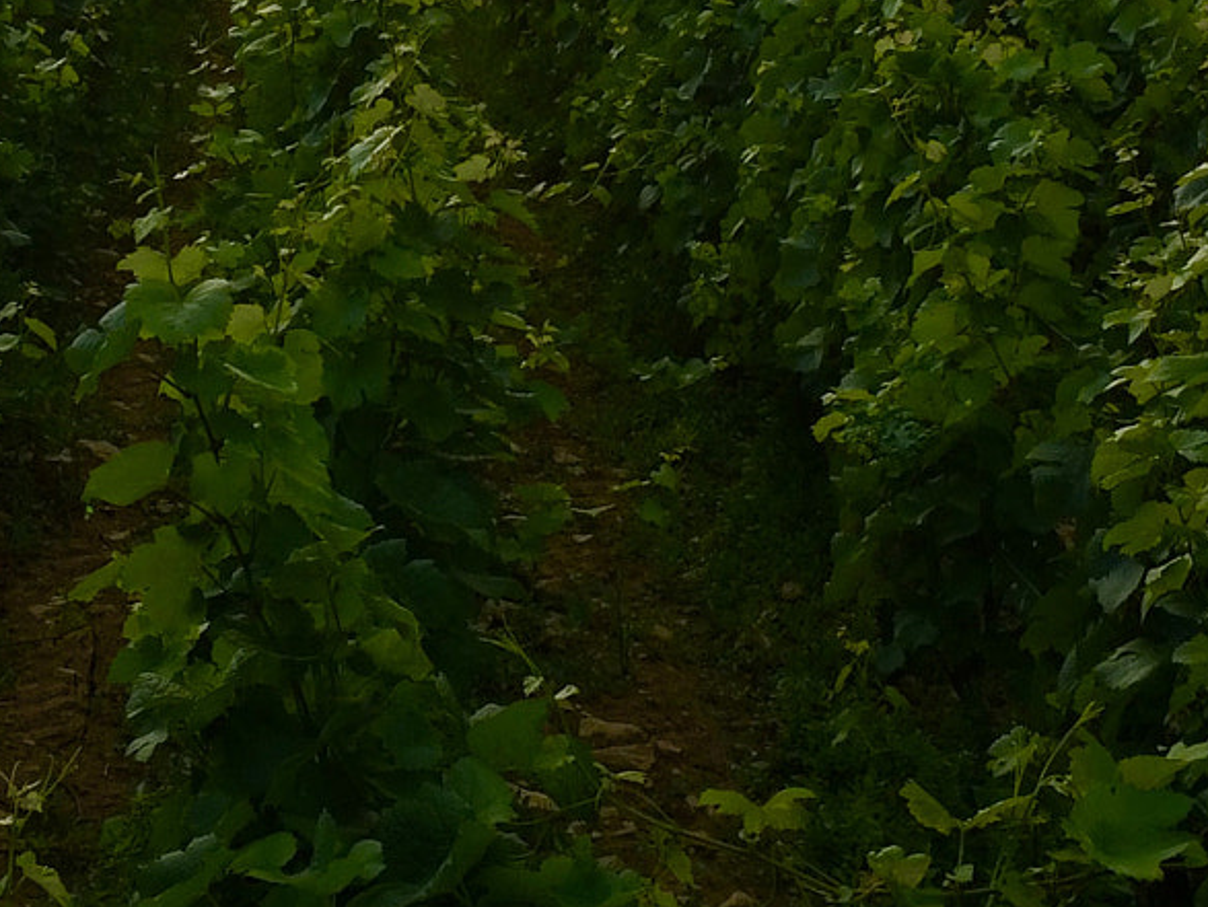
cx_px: 233
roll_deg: +1.3
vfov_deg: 18.3
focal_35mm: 79
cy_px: 40
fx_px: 2759
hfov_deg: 24.3
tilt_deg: -4.5
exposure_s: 1/144
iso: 32
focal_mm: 4.15
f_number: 2.2
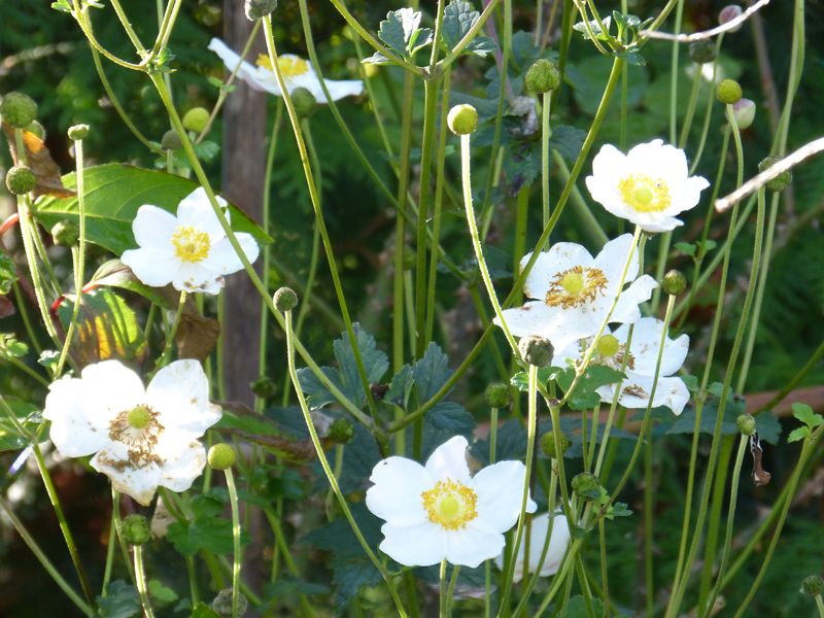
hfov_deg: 6.6
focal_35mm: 300
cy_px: 309
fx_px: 7141
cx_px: 412
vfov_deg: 5.0
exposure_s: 1/80
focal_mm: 53.5
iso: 160
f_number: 4
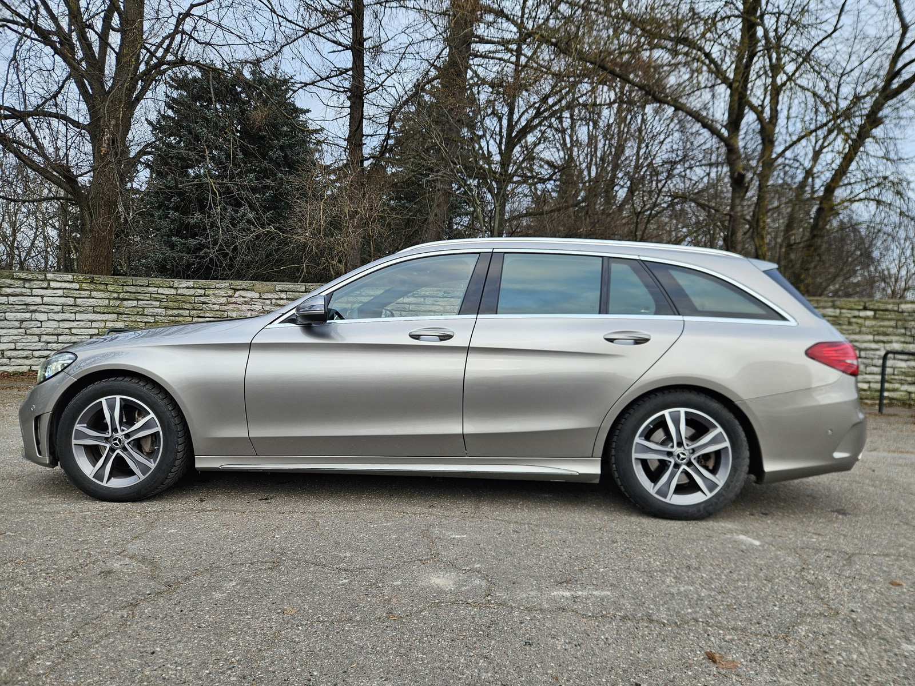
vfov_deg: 58.9
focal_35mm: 23
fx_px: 608
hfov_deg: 73.9
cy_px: 343
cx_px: 458
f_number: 1.8
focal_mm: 5.4
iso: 25
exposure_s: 1/100
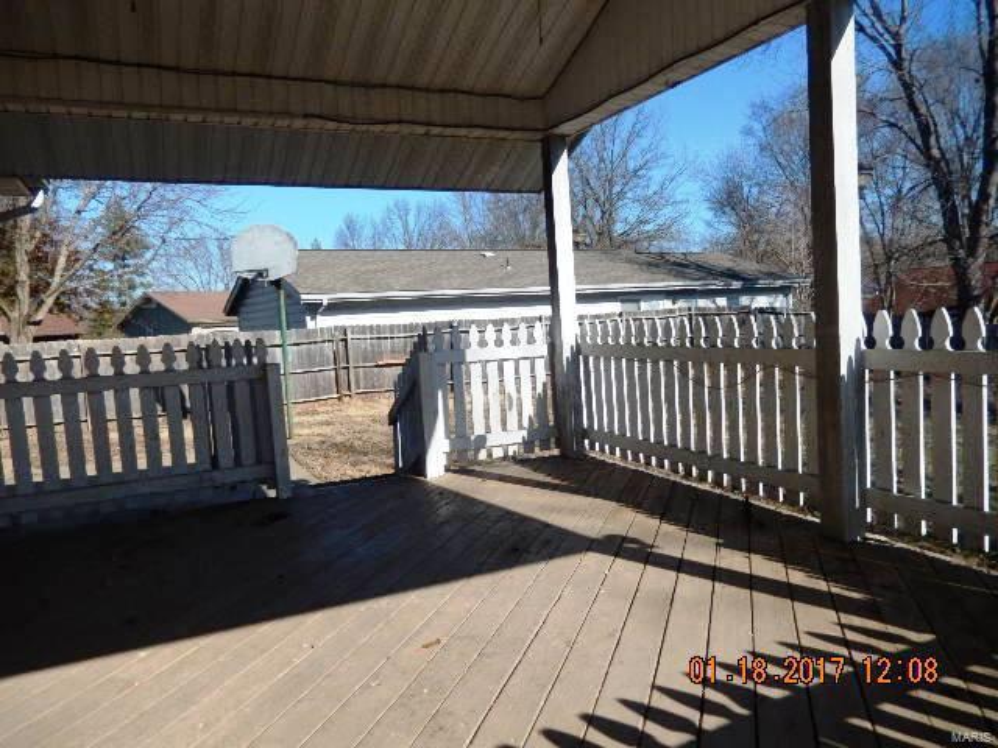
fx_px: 721
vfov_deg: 54.9
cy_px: 374
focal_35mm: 25
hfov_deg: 69.4
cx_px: 499
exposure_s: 1/400
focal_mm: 4.5
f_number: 6.8
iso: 125
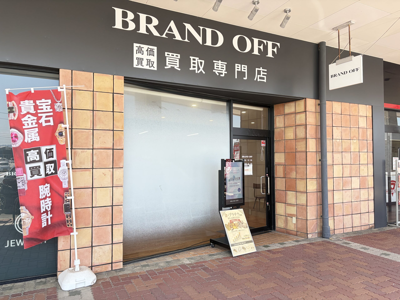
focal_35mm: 26
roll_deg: +0.0
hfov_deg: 67.3
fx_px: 300
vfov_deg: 53.1
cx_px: 200
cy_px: 150
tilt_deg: +1.6
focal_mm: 5.96
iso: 50
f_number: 1.6
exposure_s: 1/186
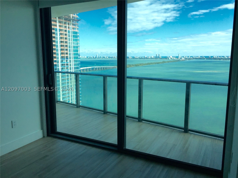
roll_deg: +0.9
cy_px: 89
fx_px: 199
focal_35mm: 29
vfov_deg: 48.2
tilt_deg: -9.5
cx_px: 119
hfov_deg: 61.7
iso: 32
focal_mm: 4.15
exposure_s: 1/1319
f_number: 2.2
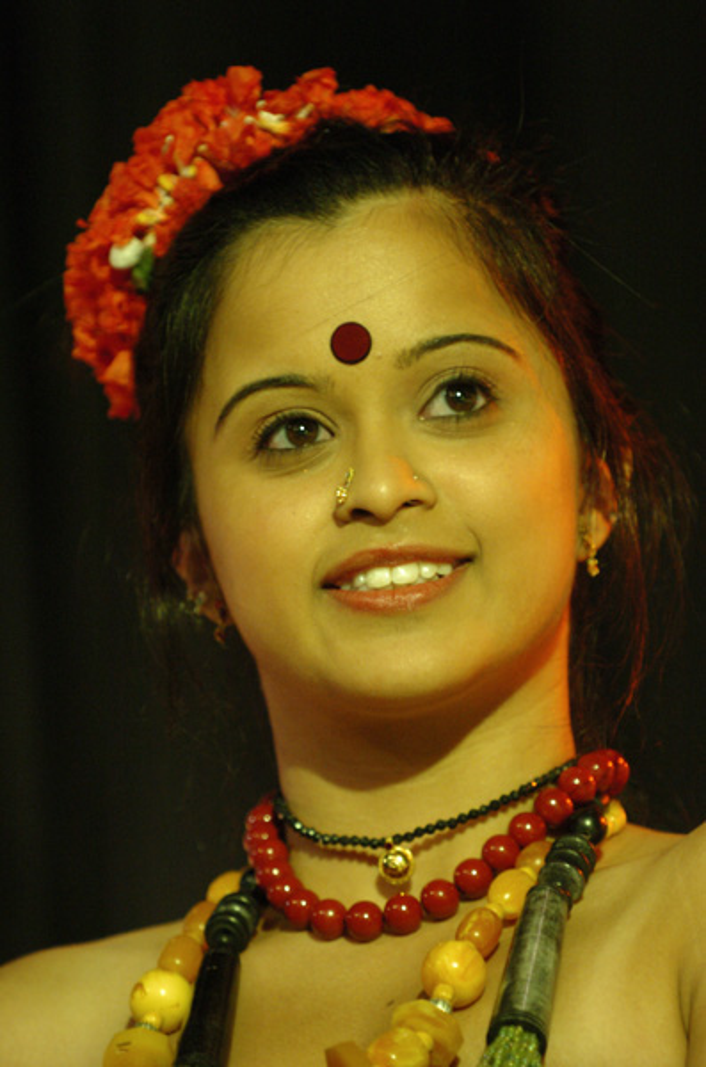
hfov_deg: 4.6
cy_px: 534
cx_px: 353
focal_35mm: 300
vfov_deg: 6.9
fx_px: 8871
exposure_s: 1/30
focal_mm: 200
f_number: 2.8
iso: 800
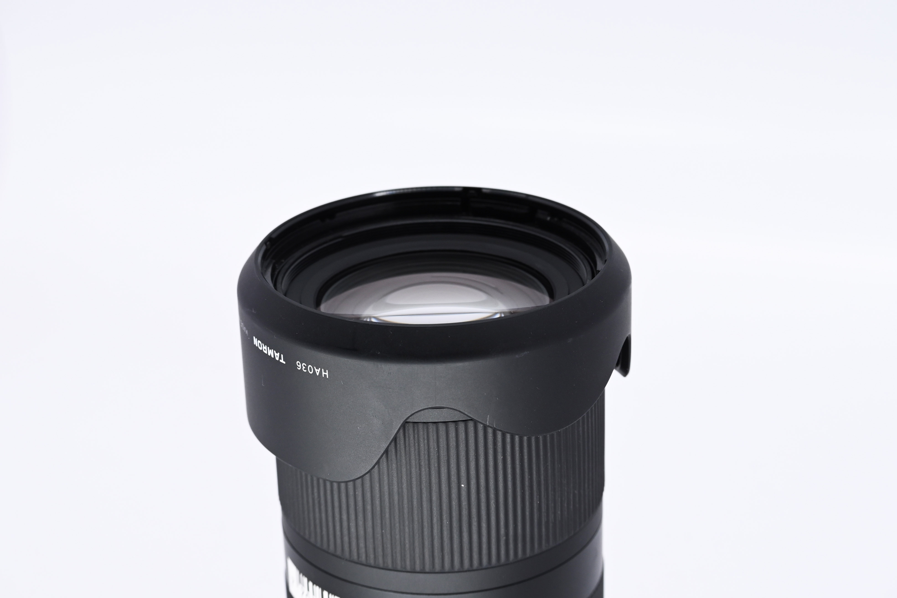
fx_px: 1869
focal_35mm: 75
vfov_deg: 18.2
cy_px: 299
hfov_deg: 27.0
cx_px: 448
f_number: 9
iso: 500
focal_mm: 50
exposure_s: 1/200
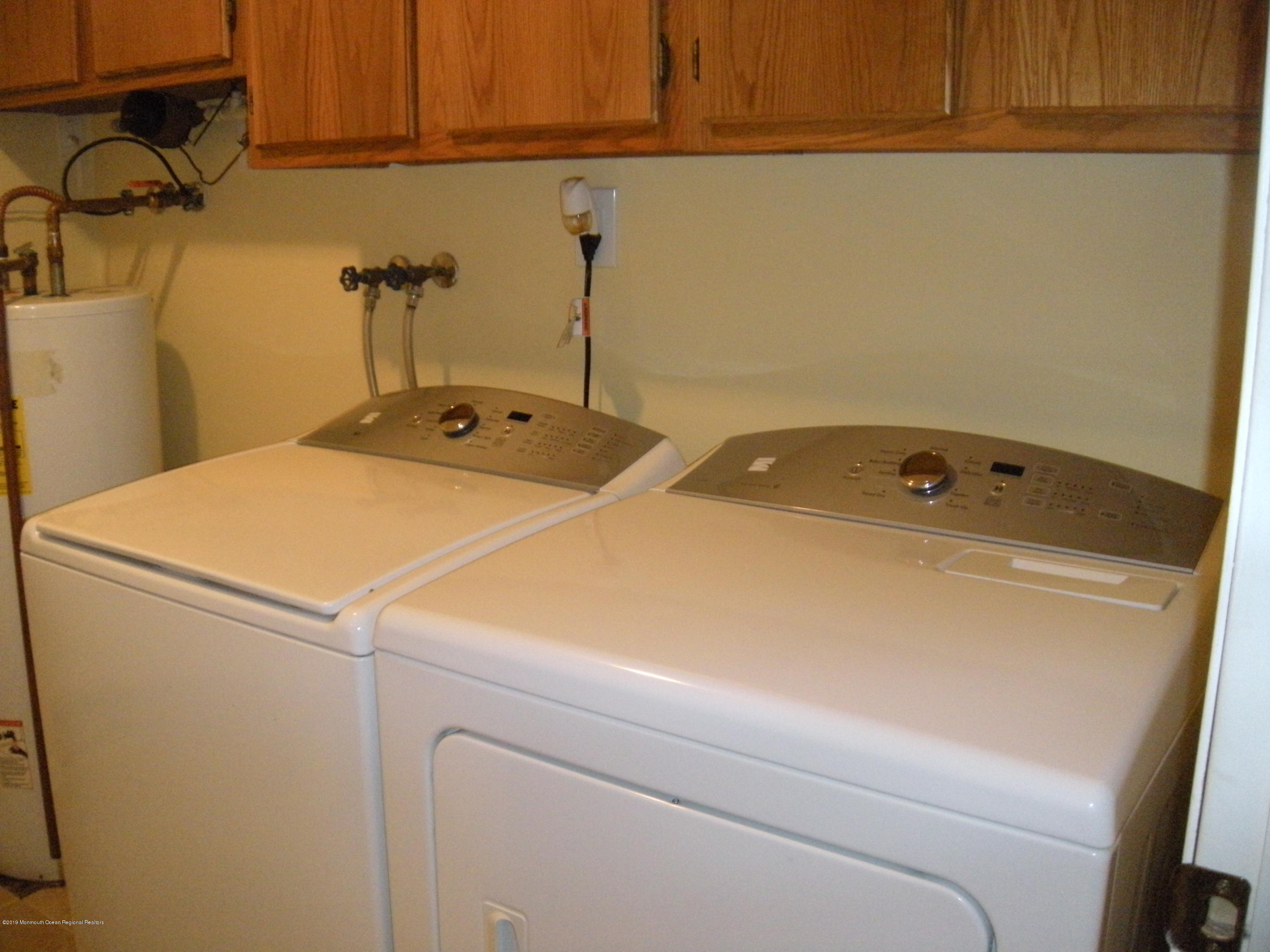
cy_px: 476
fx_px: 1284
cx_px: 635
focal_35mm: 35
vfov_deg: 40.7
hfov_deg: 52.6
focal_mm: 5.9
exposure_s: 1/30
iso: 400
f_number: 3.8
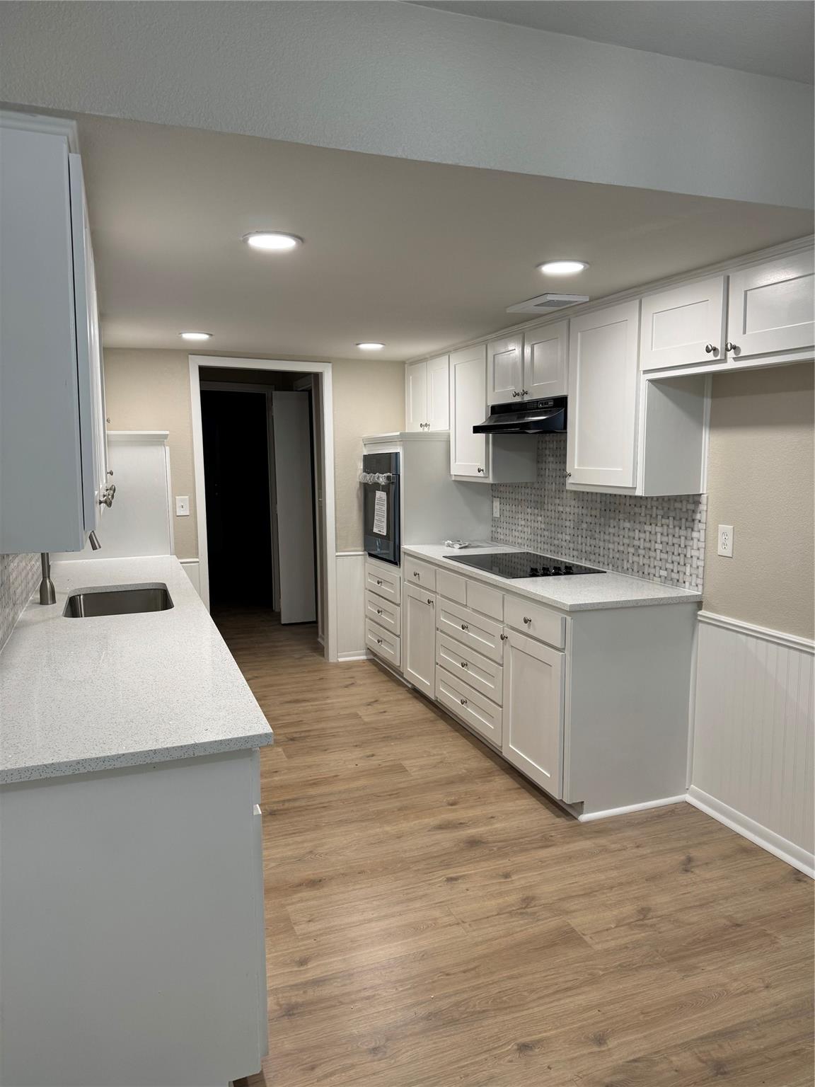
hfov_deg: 56.8
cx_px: 408
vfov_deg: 71.6
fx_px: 753
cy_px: 544
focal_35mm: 24
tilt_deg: -7.9
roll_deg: +0.7
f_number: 1.78
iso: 125
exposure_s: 1/120
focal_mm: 6.76
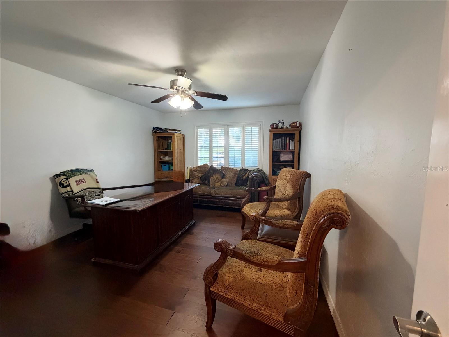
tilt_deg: -6.4
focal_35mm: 14
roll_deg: -0.2
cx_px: 224
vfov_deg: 85.7
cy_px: 168
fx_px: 182
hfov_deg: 102.1
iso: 800
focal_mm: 2.22
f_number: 2.2
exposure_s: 1/60
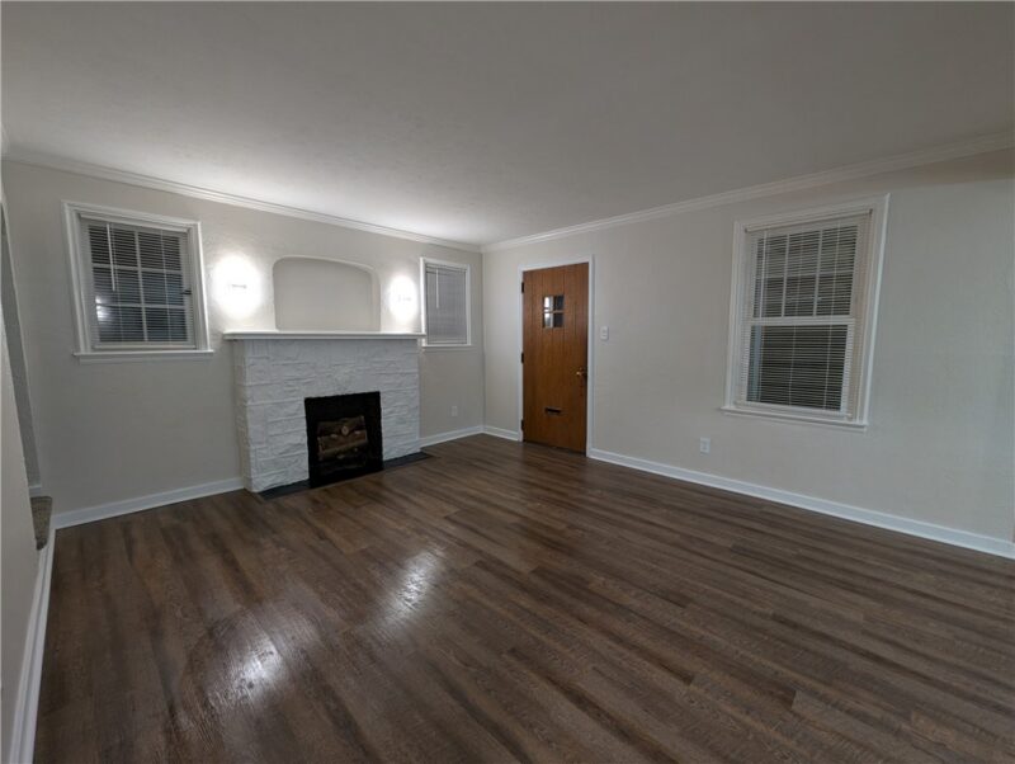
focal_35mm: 13
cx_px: 508
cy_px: 382
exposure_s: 1/24
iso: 125
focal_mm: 1.95
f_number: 2.2
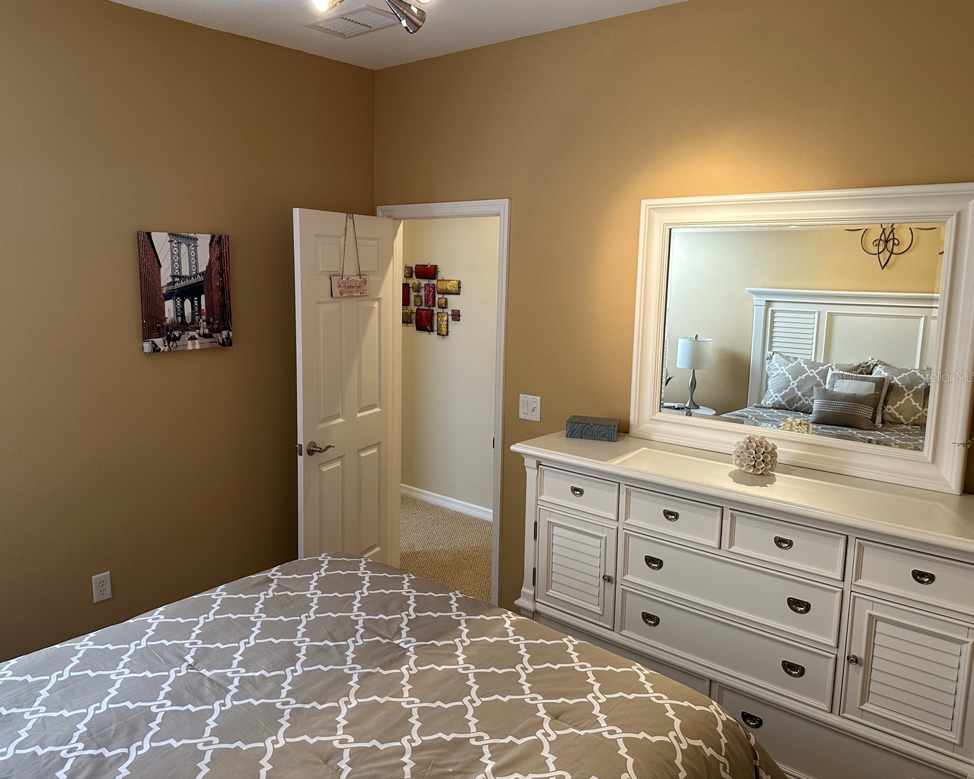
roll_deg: -1.0
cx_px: 442
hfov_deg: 65.9
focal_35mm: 26
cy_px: 376
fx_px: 749
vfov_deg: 54.9
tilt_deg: -9.1
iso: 125
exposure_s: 1/60
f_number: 1.78
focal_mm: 6.86
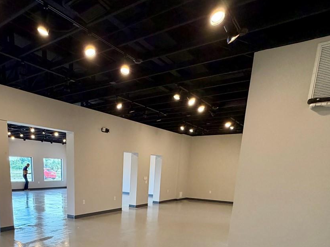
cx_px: 111
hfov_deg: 63.7
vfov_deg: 45.4
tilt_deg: -14.4
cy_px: 232
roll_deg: -1.0
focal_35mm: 27
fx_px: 257
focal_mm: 2.22
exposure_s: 1/120
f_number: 2.2
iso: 250
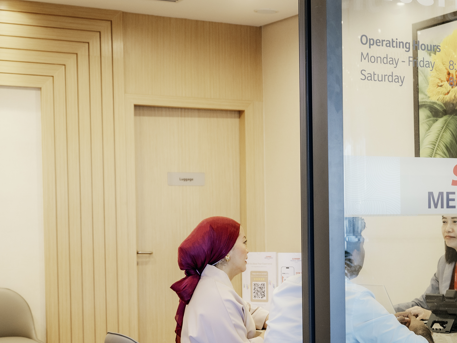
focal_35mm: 75
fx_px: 990
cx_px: 375
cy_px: 252
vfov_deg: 19.5
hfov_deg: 25.5
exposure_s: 1/60
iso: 250
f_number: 5
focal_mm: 35
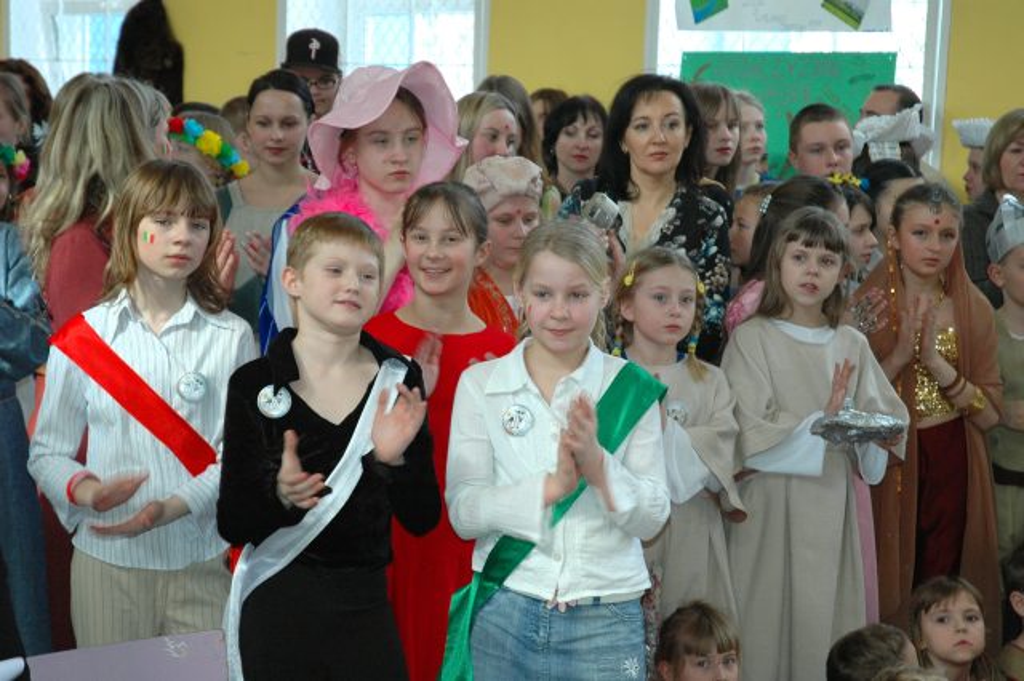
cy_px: 340
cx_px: 512
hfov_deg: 24.6
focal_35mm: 82
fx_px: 2345
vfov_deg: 16.5
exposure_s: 1/80
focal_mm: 55
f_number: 4.5
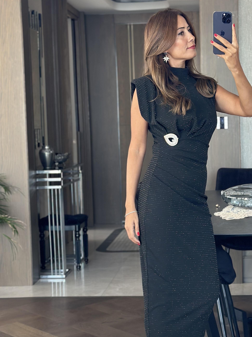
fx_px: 728
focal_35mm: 75
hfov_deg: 19.6
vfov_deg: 26.0
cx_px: 169
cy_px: 198
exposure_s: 1/60
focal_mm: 6.86
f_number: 1.78
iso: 125
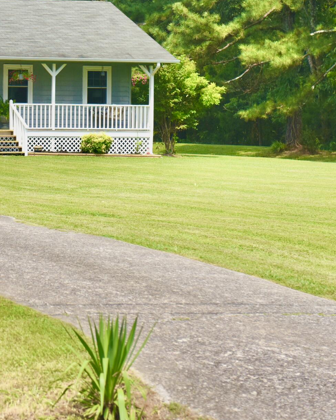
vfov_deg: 11.9
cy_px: 78
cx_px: -62
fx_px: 2013
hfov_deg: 9.4
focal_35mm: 162
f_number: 4
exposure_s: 1/2000
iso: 500
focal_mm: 70
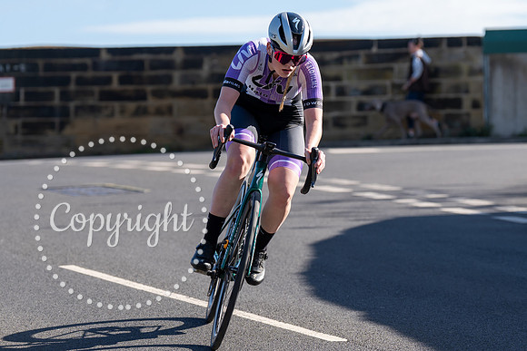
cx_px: 330
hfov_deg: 15.3
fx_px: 1962
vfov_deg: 10.2
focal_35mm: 134
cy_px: 131
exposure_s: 1/1000
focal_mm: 107
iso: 160
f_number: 3.5
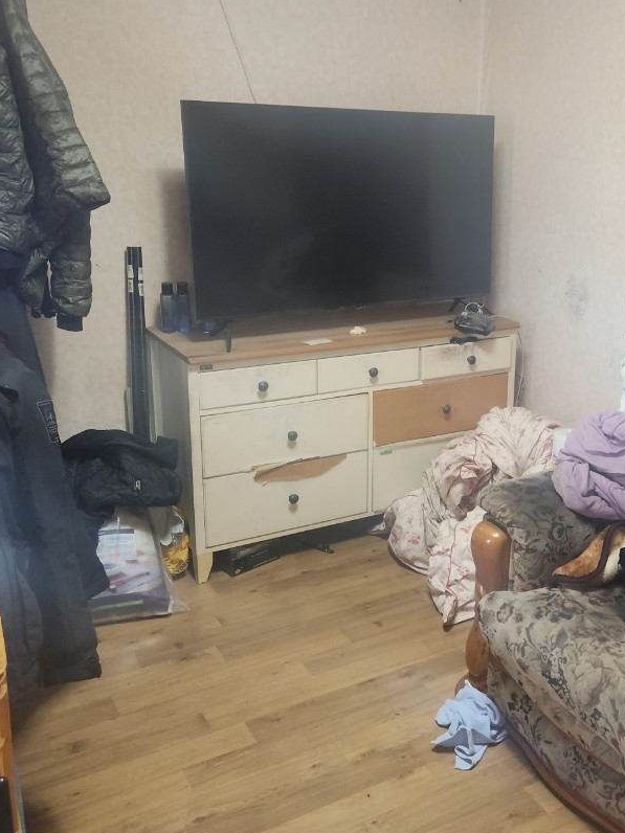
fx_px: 891
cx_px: 471
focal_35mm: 37
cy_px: 388
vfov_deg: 50.1
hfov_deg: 37.7
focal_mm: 5.4
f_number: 1.8
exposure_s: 1/60.2
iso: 125
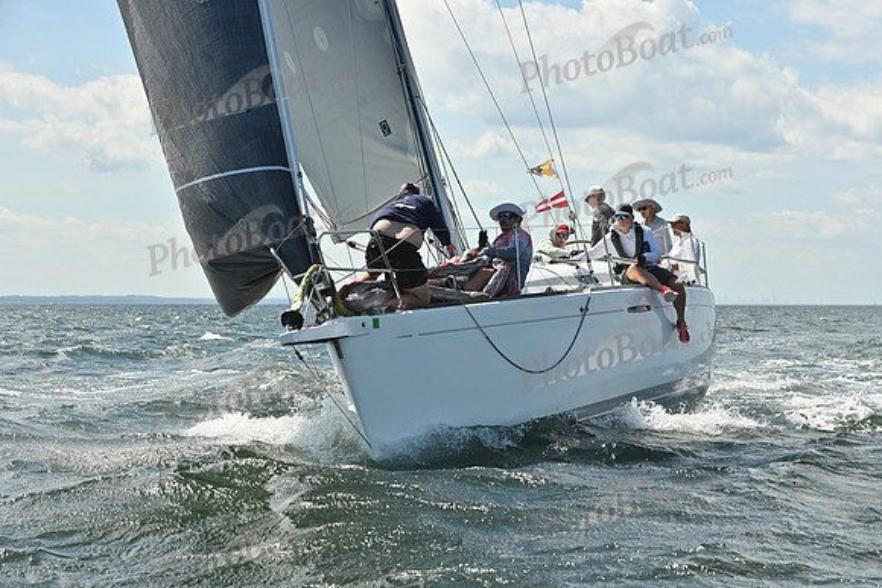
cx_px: 441
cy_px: 294
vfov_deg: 16.7
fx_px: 2009
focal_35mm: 82
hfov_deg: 24.8
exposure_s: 1/1250
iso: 250
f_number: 8
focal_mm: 82
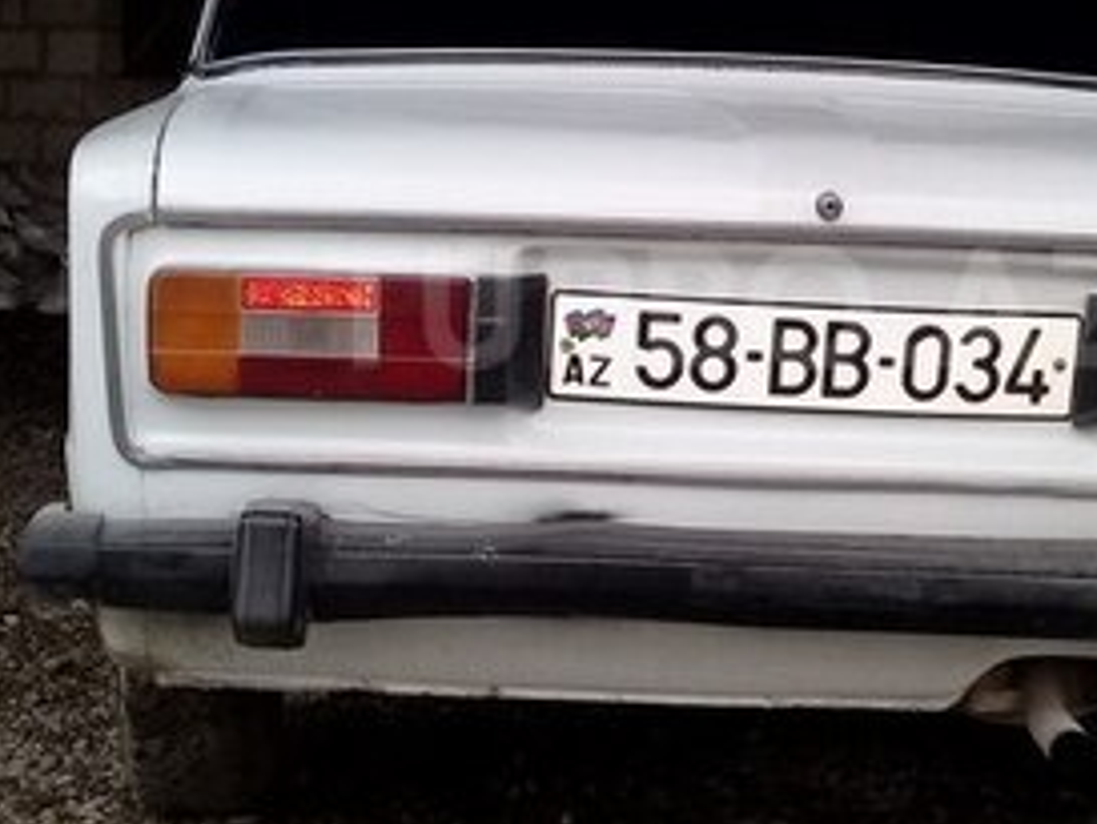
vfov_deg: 19.6
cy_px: 307
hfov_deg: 25.8
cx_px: 731
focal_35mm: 75
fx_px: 2378
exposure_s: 1/116
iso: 64
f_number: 2.2
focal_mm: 3.3
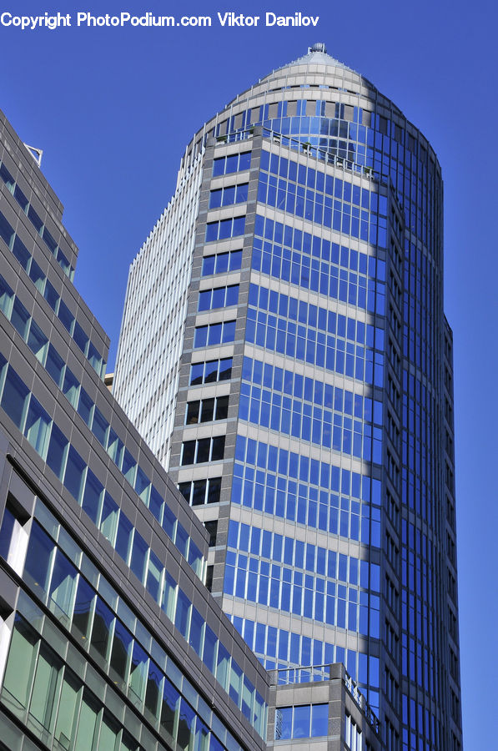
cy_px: 376
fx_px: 1374
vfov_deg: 30.6
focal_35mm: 66
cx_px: 249
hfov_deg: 20.5
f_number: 11
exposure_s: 1/320
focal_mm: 44
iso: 200
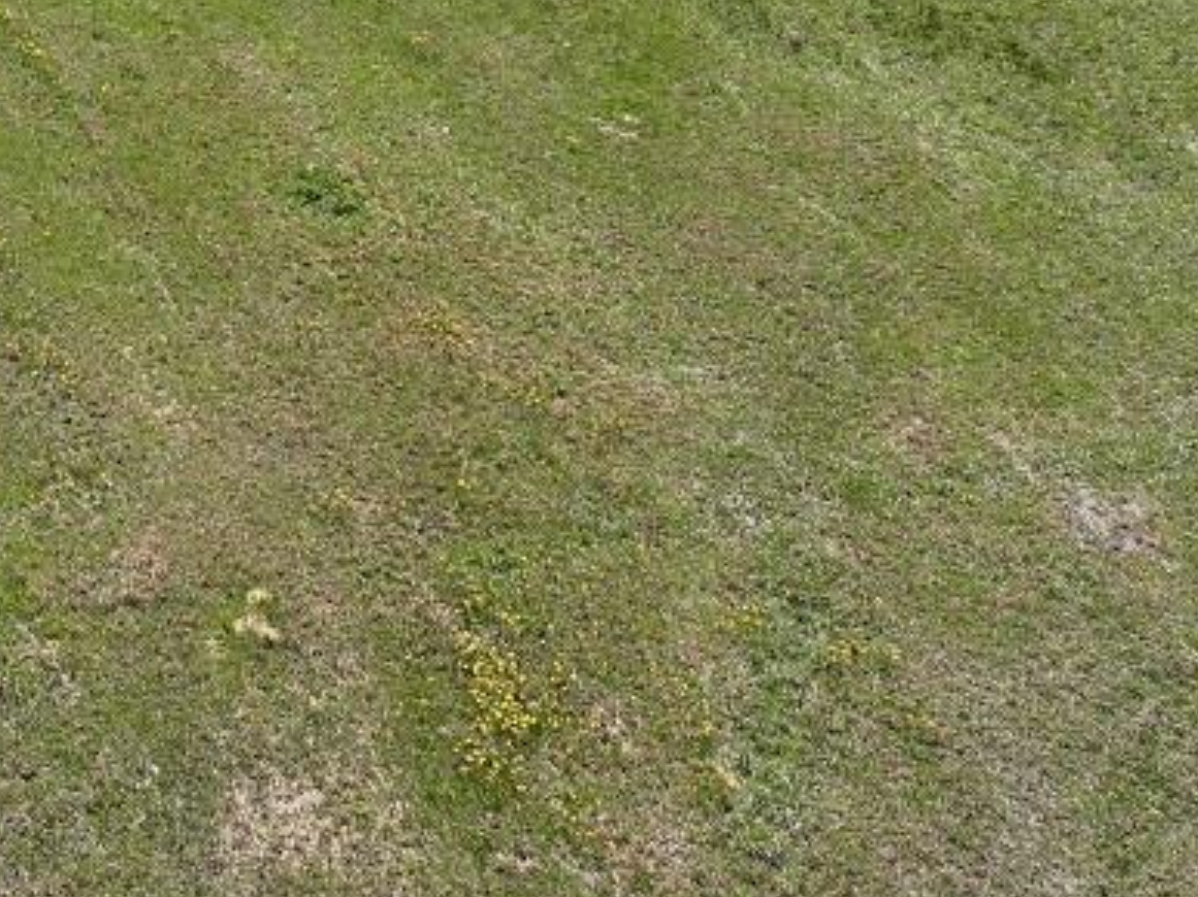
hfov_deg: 28.3
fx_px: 2145
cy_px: -193
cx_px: -130
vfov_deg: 21.8
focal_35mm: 62
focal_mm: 12.29
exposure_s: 1/2000
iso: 140
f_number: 2.8
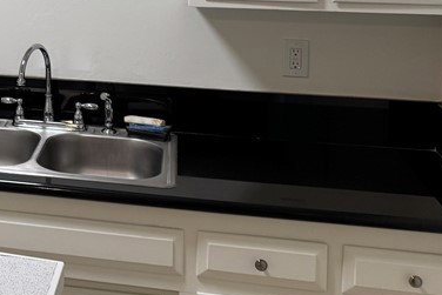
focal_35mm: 68
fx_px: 835
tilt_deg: -2.6
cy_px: -65
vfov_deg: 18.9
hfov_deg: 26.9
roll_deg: +0.2
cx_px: -59
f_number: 1.78
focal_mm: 6.76
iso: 160
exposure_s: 1/120
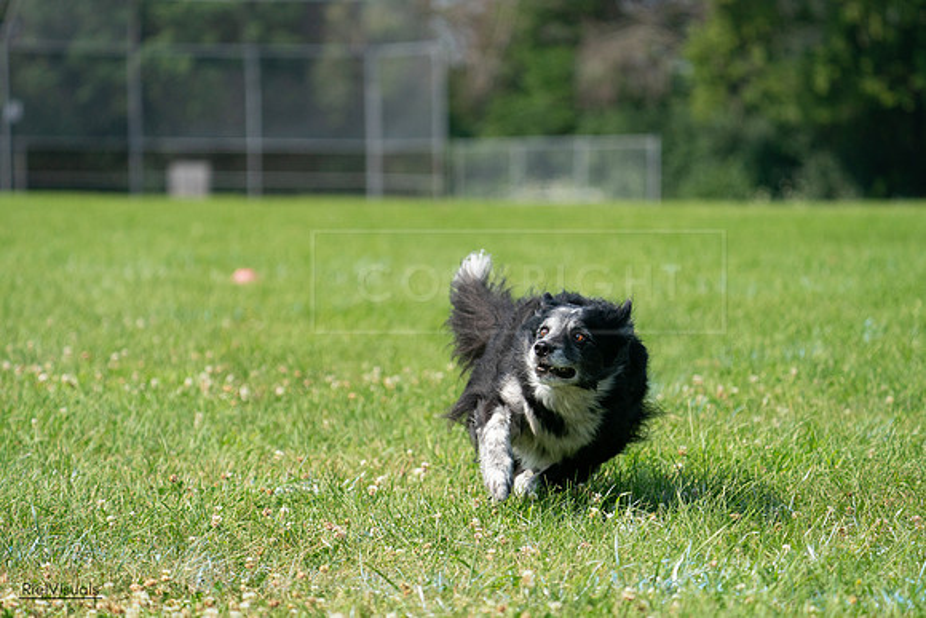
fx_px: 5145
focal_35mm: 200
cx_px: 463
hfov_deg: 10.3
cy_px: 309
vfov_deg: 6.9
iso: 1250
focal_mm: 200
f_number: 5.6
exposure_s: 1/4000
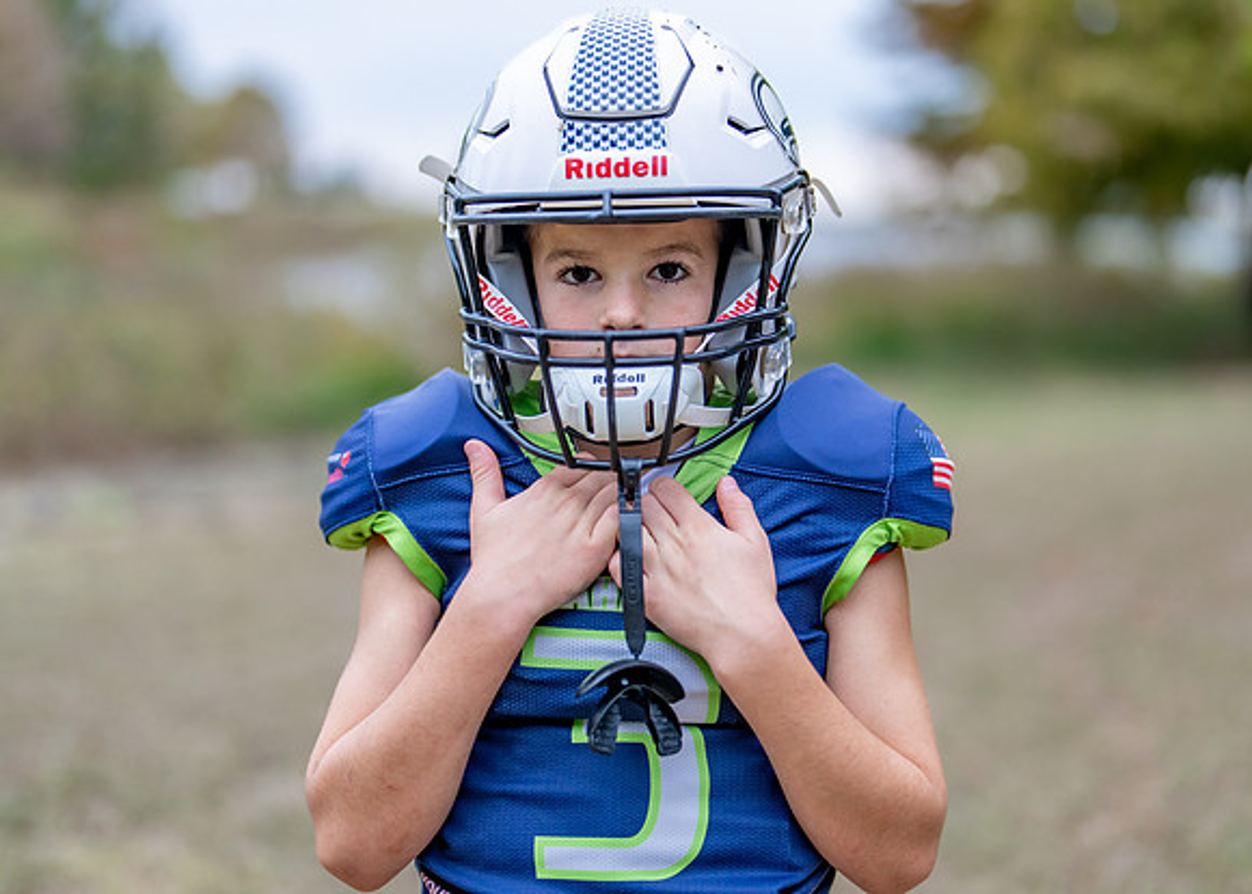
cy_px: 393
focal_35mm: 63
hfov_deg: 31.3
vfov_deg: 22.6
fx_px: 2236
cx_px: 659
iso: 200
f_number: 1.2
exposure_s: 1/320
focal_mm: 50
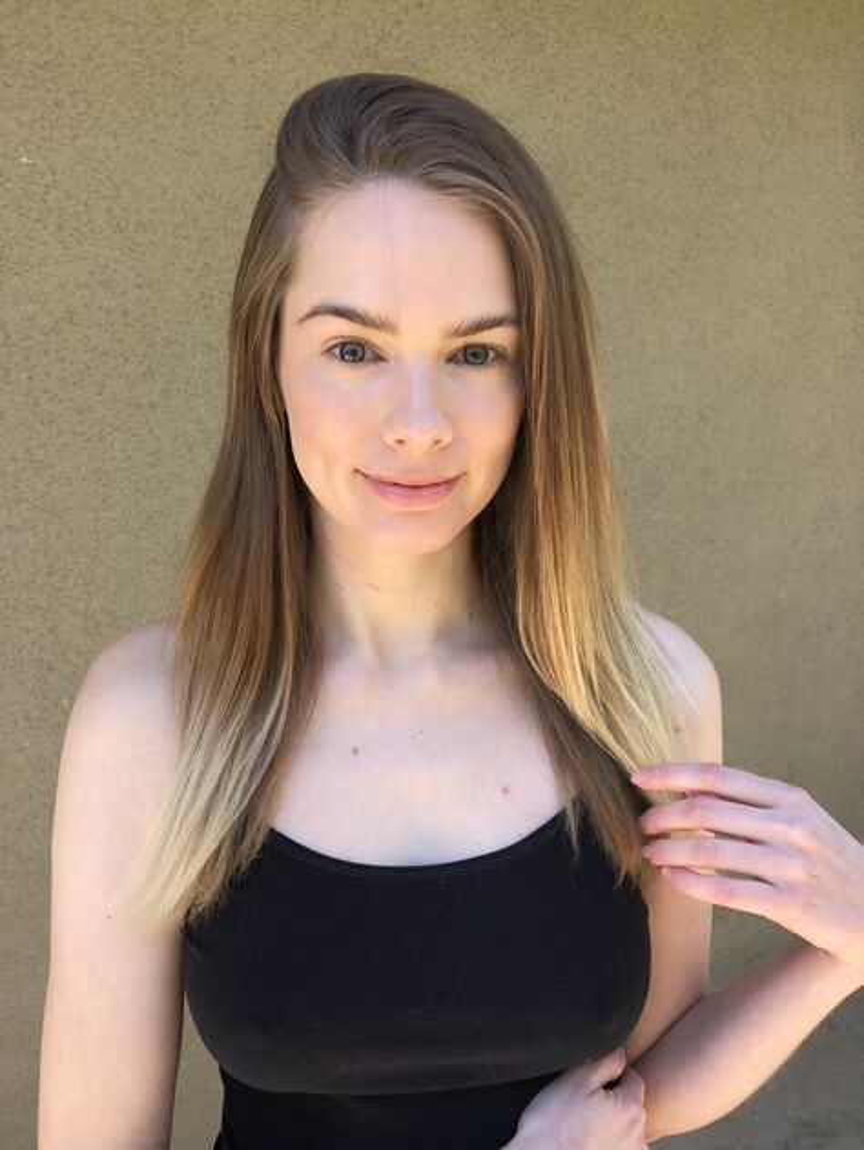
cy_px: 575
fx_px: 1064
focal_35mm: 32
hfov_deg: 44.2
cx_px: 432
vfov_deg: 56.8
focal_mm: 2.87
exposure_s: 1/120
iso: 20
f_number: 2.2
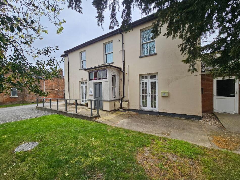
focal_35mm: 14
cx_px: 113
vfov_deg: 85.6
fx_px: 97
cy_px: 92
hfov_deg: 102.0
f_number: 2.2
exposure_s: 1/504
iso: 50
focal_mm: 2.2
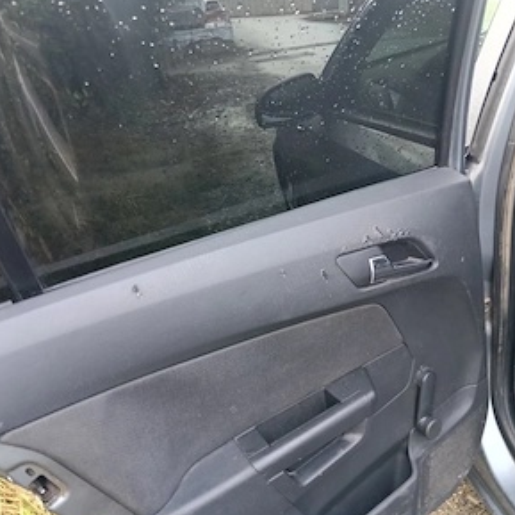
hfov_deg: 49.7
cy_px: 290
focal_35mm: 33
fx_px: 555
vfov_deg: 49.6
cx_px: 262
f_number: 1.8
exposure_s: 1/33.3
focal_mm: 3.98
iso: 400
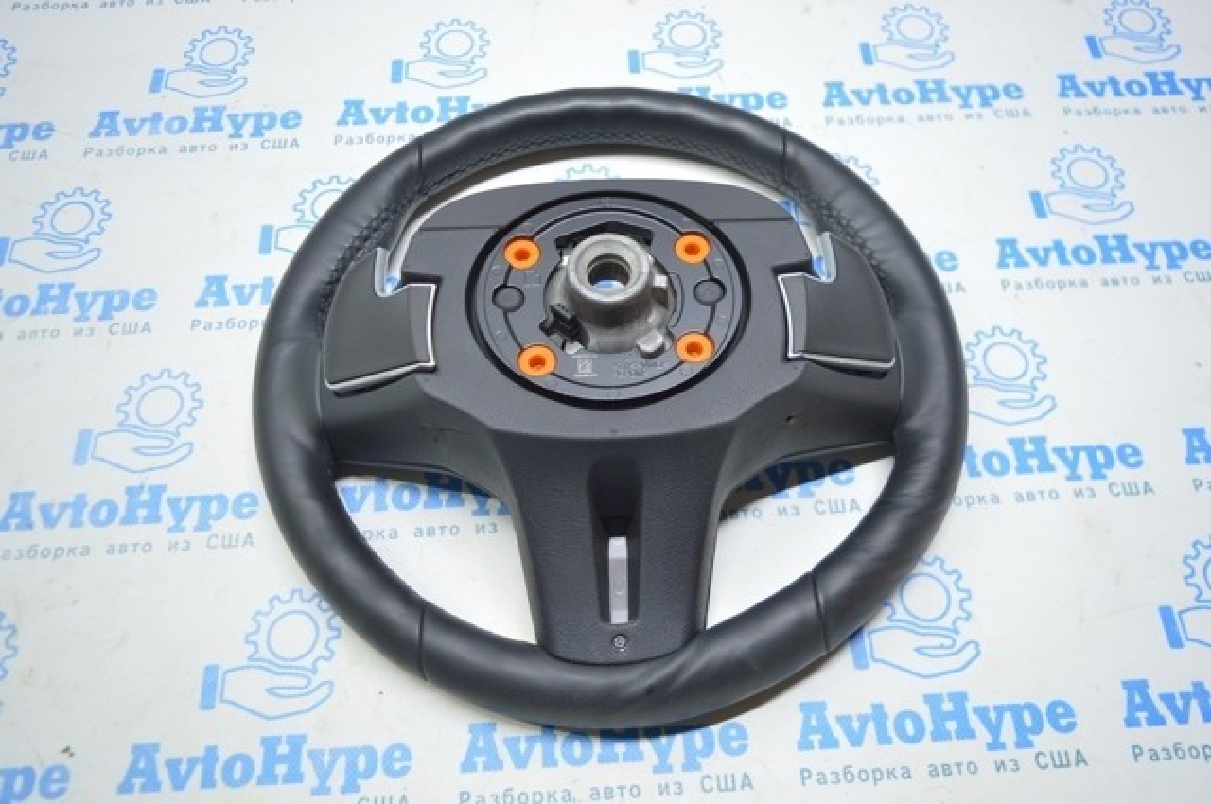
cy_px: 402
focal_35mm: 27
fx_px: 907
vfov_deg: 47.8
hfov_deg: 67.4
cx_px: 606
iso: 400
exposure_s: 1/40
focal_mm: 18
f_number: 3.5
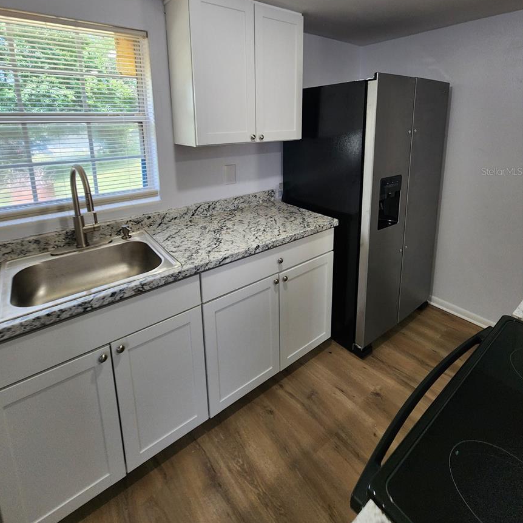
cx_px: 251
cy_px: 171
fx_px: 273
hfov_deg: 87.4
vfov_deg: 84.2
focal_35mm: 16
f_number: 2.2
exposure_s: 1/60
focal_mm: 2.2
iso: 125
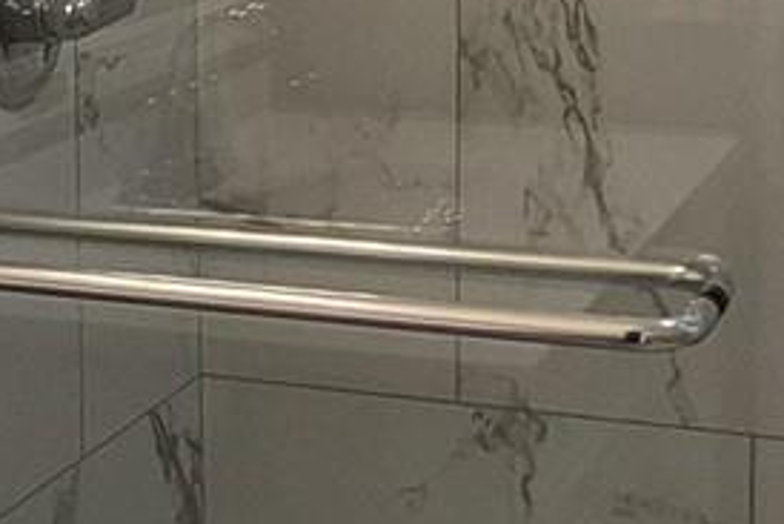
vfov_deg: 13.3
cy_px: -66
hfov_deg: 20.1
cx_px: 217
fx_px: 2201
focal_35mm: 101
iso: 80
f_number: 2.2
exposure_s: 1/120
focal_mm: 1.74
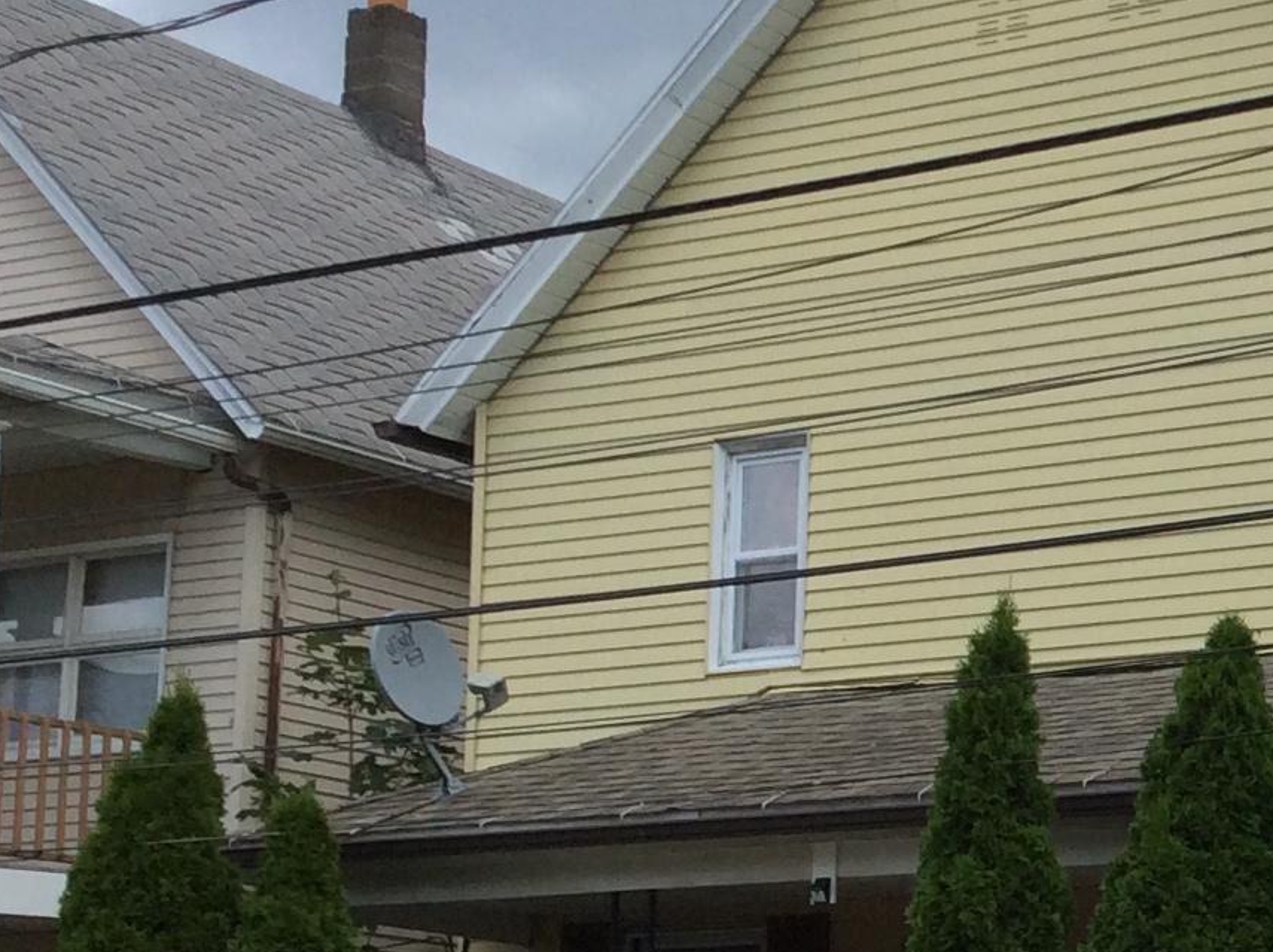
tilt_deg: +6.2
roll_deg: -0.9
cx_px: 1493
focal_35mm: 97
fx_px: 3563
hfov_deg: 19.2
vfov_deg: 15.0
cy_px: 867
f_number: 2.4
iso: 32
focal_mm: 3.3
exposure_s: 1/1300
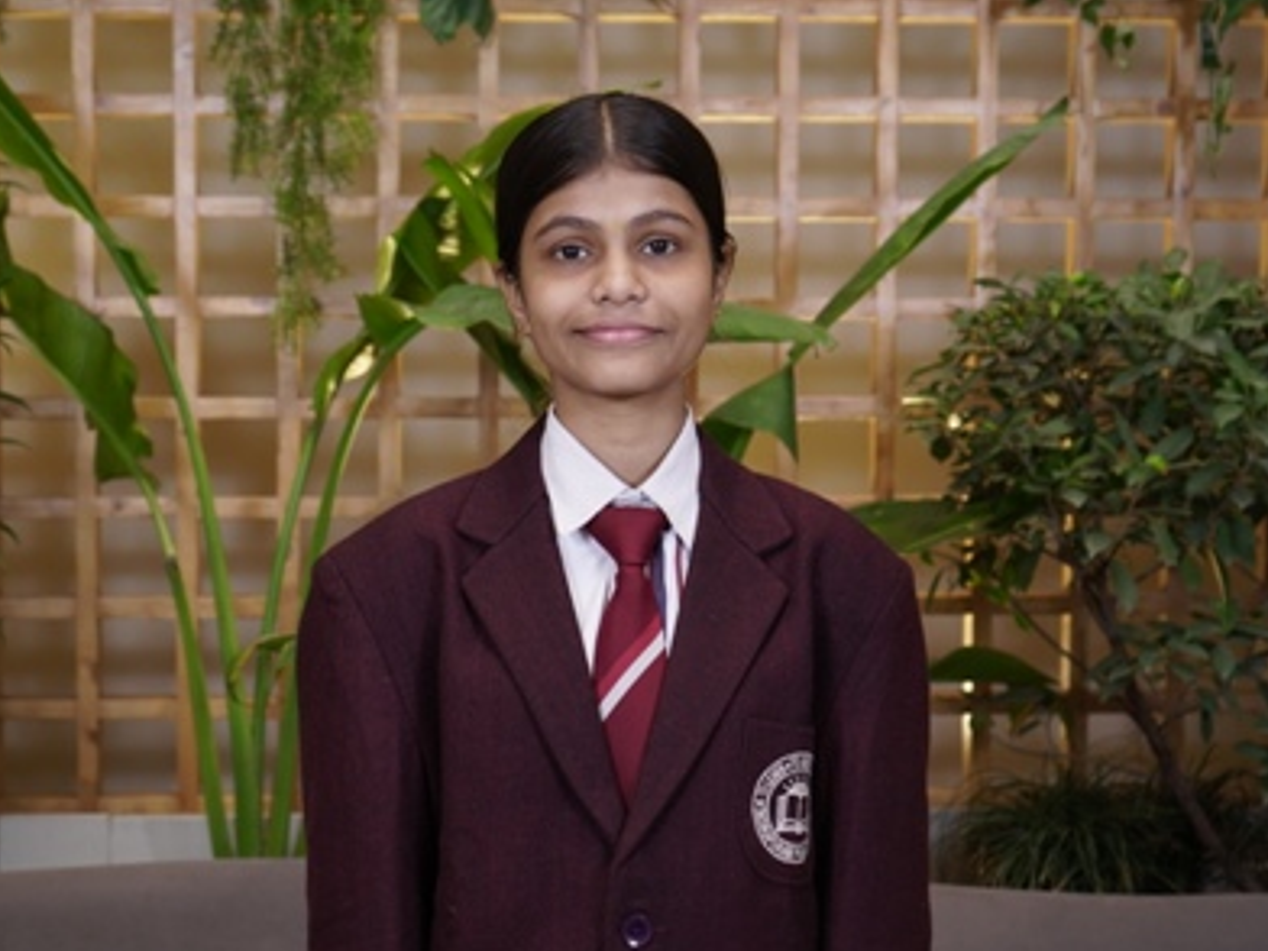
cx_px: 602
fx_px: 2454
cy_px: 480
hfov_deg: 29.0
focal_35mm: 67
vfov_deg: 21.9
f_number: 4.5
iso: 320
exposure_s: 1/80
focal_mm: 41
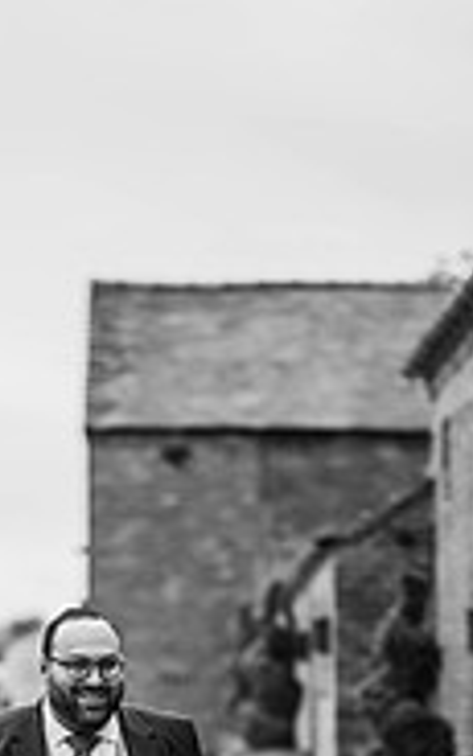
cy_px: 842
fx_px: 4373
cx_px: 249
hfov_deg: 6.2
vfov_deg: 9.8
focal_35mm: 212
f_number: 1.8
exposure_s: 1/2000
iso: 100
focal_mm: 85
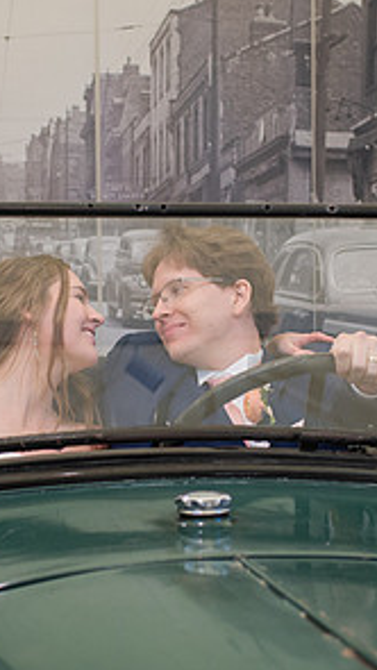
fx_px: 1510
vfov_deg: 25.0
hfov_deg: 14.2
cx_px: 115
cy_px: 402
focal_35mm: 85
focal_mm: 35
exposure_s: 1/250
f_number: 3.2
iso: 800
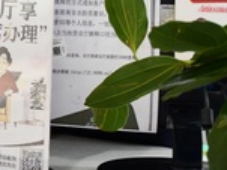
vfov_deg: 9.7
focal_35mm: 149
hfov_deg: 12.5
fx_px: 976
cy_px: -66
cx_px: -129
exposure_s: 1/60
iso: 1000
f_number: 4
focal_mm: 26
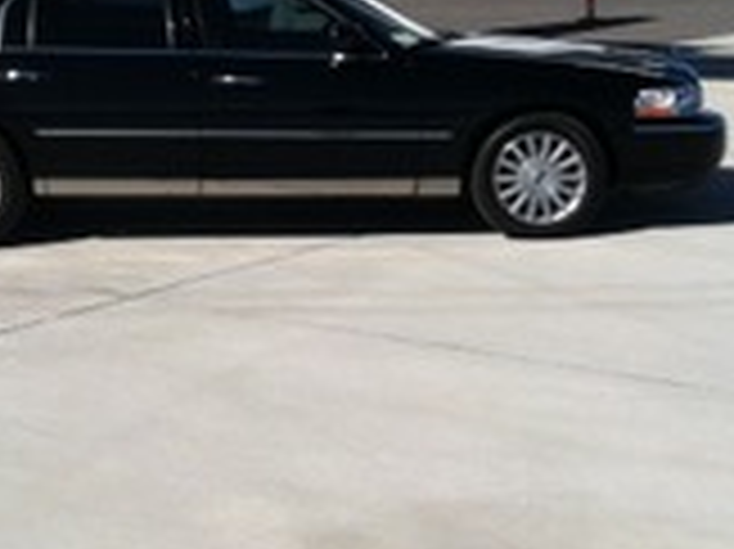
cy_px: 178
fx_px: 1822
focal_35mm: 86
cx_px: 383
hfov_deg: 22.8
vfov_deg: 17.1
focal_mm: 3.85
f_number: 2.8
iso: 100
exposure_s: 1/3333
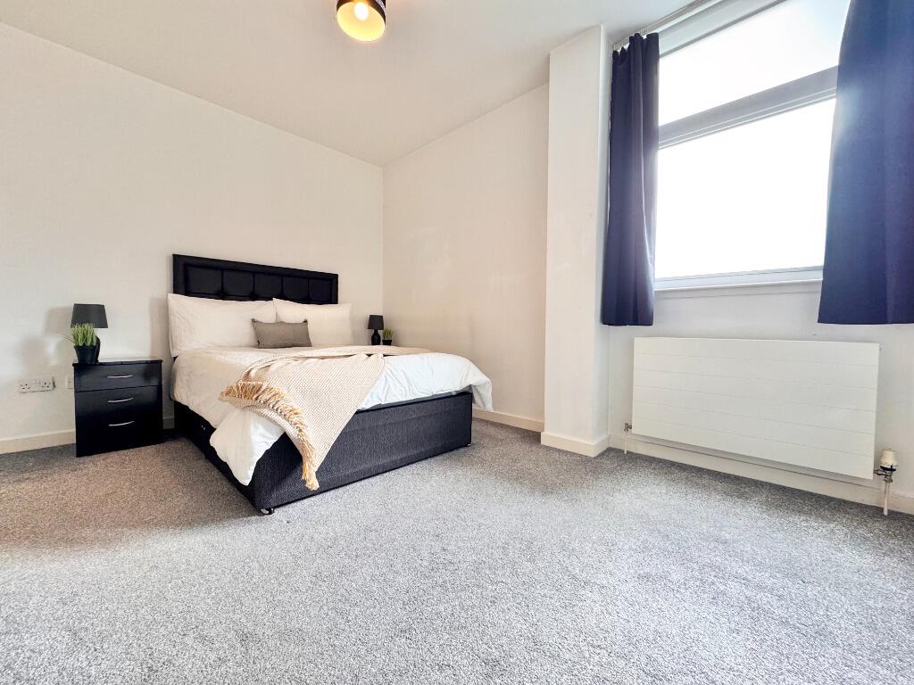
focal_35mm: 14
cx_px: 457
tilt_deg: -2.5
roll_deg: -0.7
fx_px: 370
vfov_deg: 85.7
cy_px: 342
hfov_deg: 102.1
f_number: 2.2
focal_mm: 2.22
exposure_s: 1/100
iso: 200
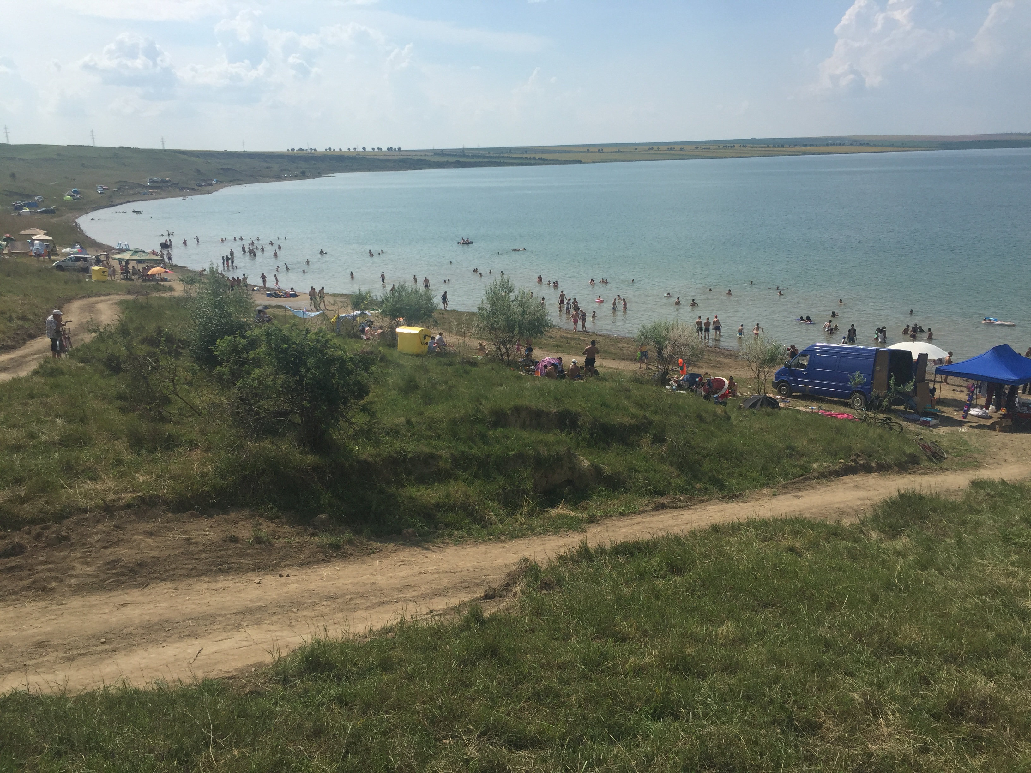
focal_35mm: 29
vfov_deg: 48.2
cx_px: 516
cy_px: 386
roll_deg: +0.2
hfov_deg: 61.7
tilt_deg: -14.1
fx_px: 864
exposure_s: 1/3968
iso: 32
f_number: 2.2
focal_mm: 4.15
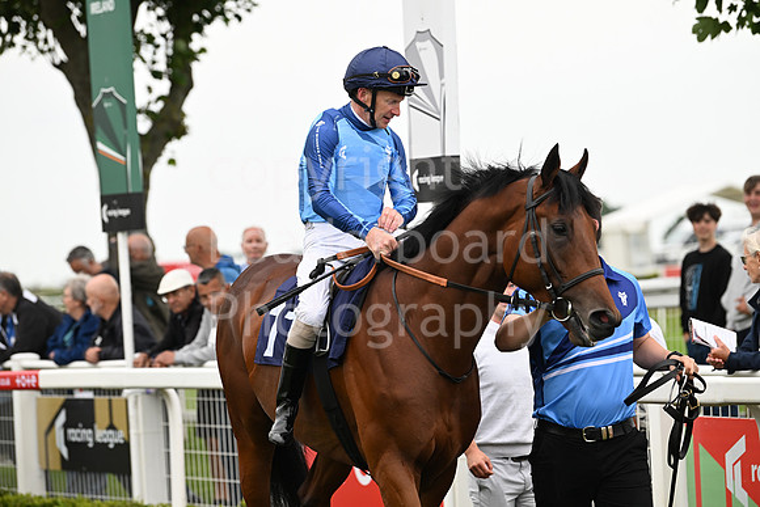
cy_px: 254
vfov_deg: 7.9
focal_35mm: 175
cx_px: 380
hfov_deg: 11.7
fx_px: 3695
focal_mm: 175
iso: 800
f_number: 4.5
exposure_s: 1/500
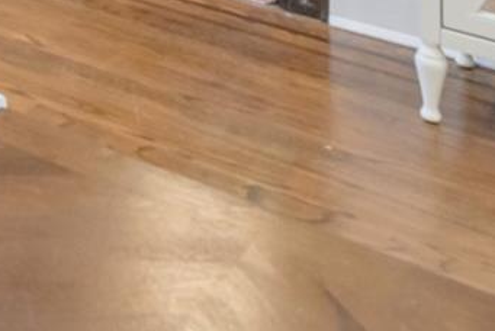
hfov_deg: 17.6
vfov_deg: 12.6
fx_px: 1156
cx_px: -483
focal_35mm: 84
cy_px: -464
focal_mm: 14
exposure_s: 1/13
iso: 400
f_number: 8
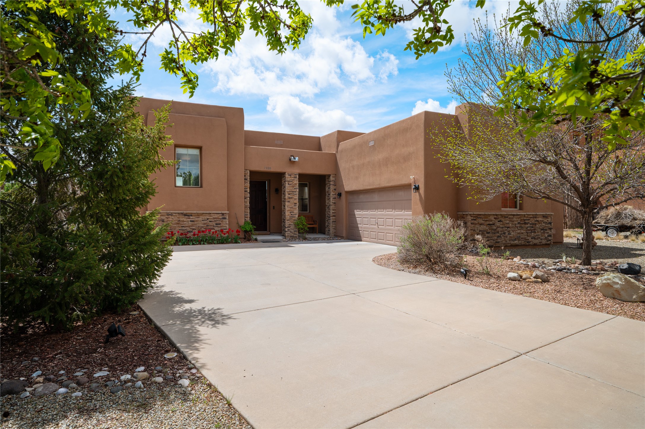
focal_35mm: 20
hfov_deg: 82.6
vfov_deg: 60.6
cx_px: 322
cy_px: 214
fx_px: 367
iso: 100
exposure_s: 1/100
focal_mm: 20.5
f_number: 11
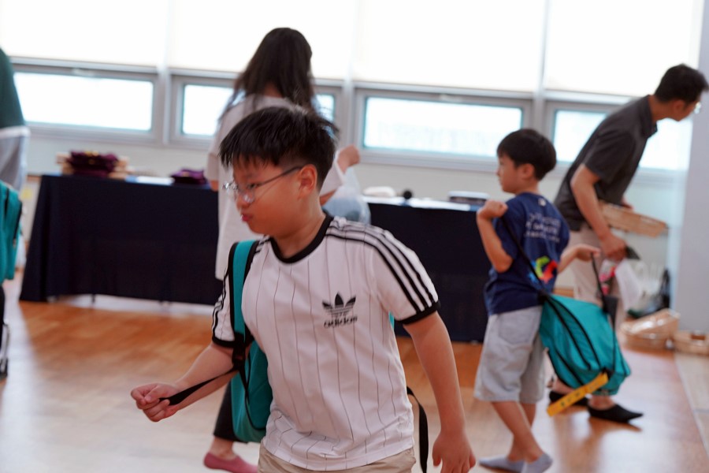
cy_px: 236
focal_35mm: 70
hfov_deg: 28.8
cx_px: 354
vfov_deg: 19.5
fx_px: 1379
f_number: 4
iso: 1000
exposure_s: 1/160
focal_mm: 70
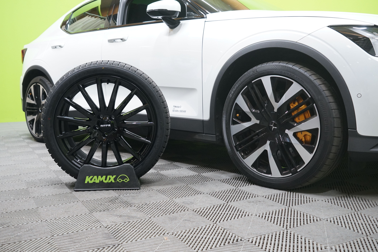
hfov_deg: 53.1
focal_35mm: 36
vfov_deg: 36.9
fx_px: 378
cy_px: 126
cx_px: 189
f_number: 5.6
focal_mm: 36
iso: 1600
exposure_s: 1/20
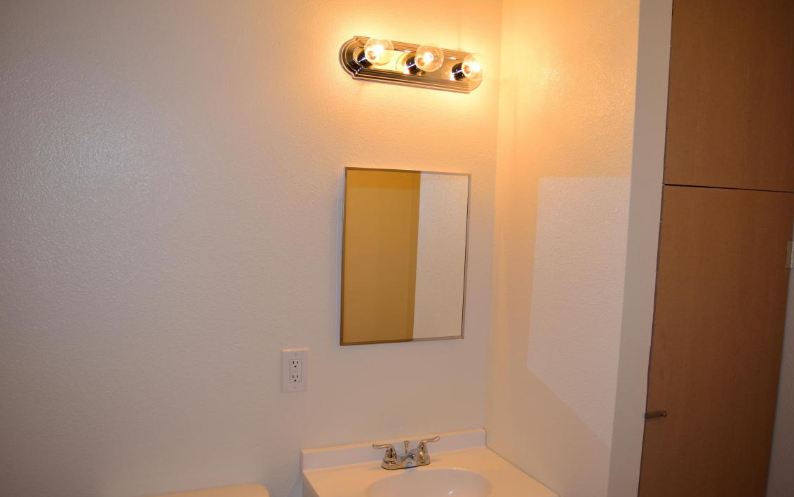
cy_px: 262
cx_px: 399
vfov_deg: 44.5
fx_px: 606
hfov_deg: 66.5
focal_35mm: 28
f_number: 3.5
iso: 100
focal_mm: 18
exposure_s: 1/60
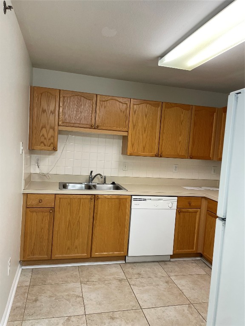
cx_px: 122
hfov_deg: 53.1
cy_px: 163
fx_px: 245
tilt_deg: -3.2
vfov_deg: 67.3
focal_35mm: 26
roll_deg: -4.3
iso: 200
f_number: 1.6
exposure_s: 1/60
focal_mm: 4.2
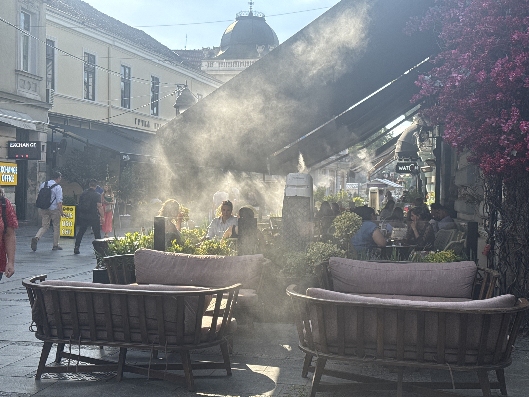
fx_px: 734
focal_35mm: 48
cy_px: 198
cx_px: 264
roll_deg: -1.1
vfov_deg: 30.3
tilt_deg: +1.1
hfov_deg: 39.7
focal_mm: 6.76
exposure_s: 1/1560
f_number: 1.78
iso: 64
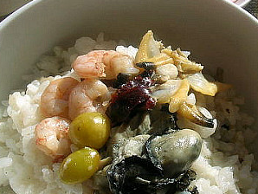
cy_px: 96
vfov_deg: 20.2
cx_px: 174
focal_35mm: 73
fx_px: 545
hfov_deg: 26.5
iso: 50
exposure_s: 1/119
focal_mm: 5.7
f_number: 4.9
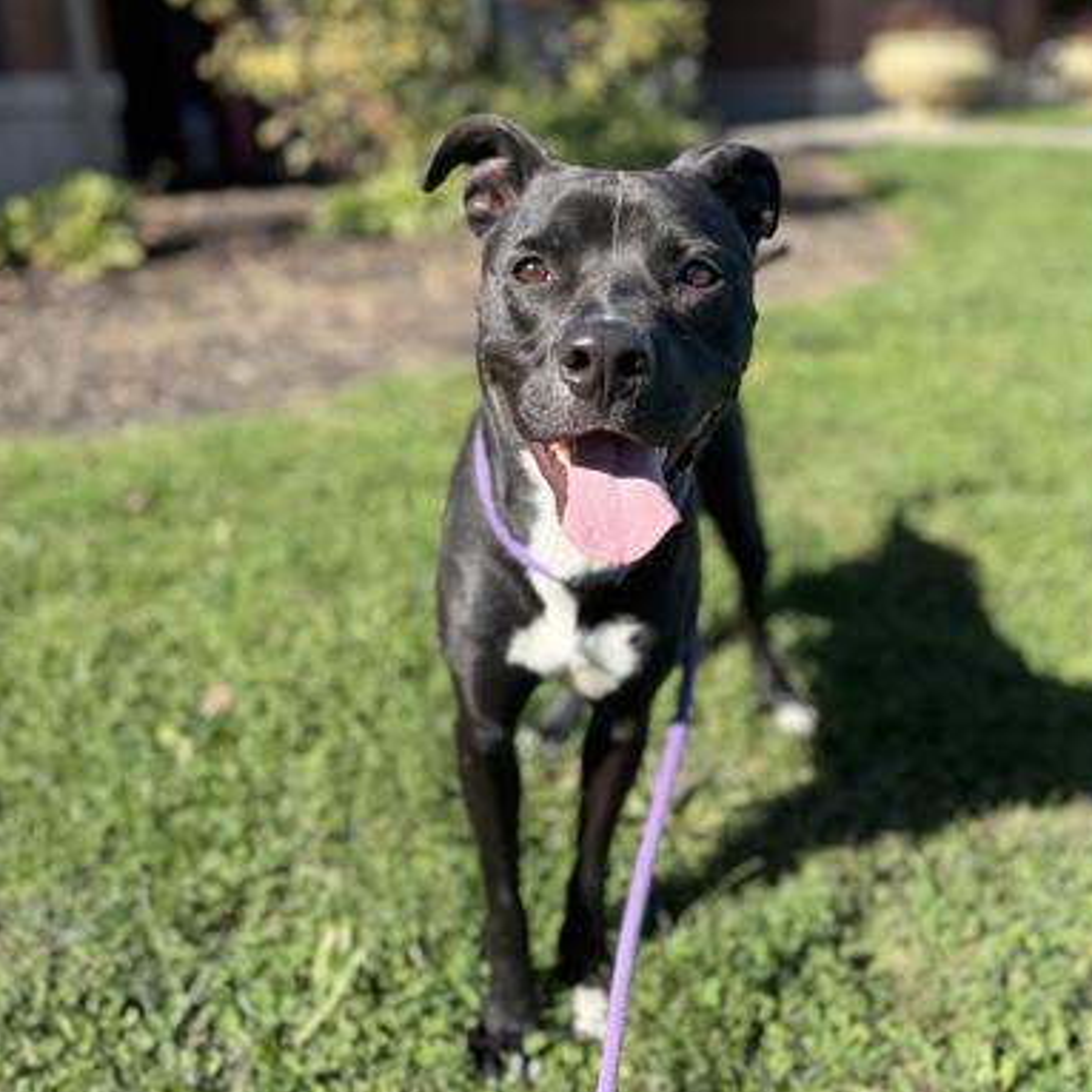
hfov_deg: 52.5
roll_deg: -2.3
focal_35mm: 31
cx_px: 590
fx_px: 1106
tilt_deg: -16.0
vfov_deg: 51.8
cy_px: 385
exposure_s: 1/2053
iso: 80
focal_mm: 6.76
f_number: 1.78
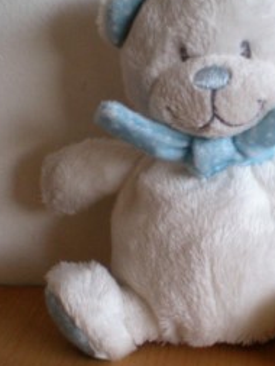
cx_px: 232
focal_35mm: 78
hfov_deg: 18.7
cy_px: 218
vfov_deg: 25.0
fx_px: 826
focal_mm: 6.3
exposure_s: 1/28.2
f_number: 3.1
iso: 200
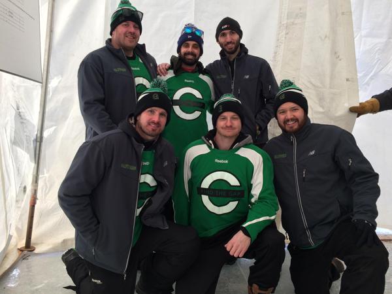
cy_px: 147
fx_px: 328
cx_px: 196
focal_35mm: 29
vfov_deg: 48.2
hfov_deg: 61.7
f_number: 2.2
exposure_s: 1/173
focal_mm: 4.15
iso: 32
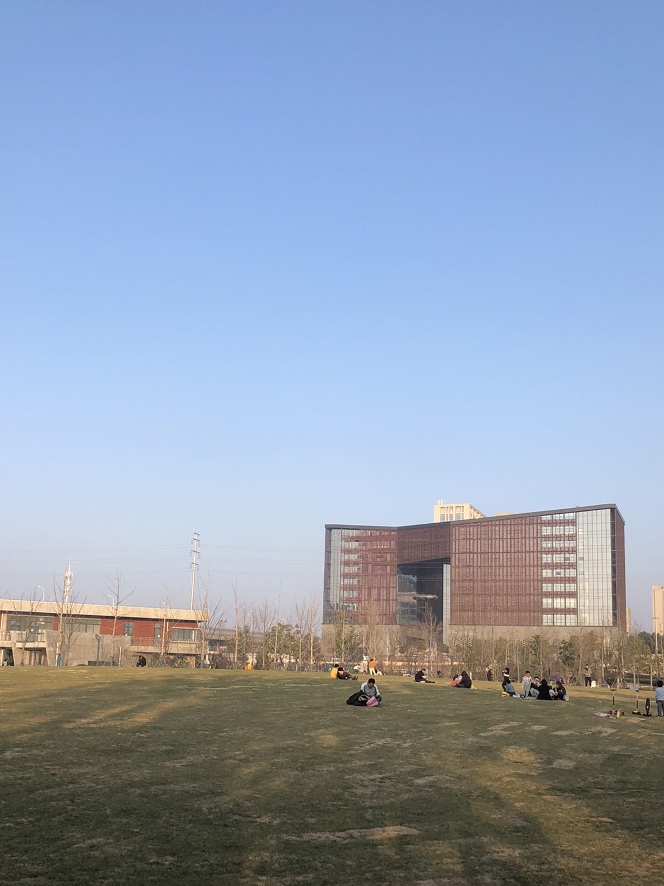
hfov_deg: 38.6
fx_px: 947
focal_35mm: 37
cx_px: 315
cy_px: 533
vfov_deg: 49.8
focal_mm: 3.99
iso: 20
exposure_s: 1/842
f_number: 1.8
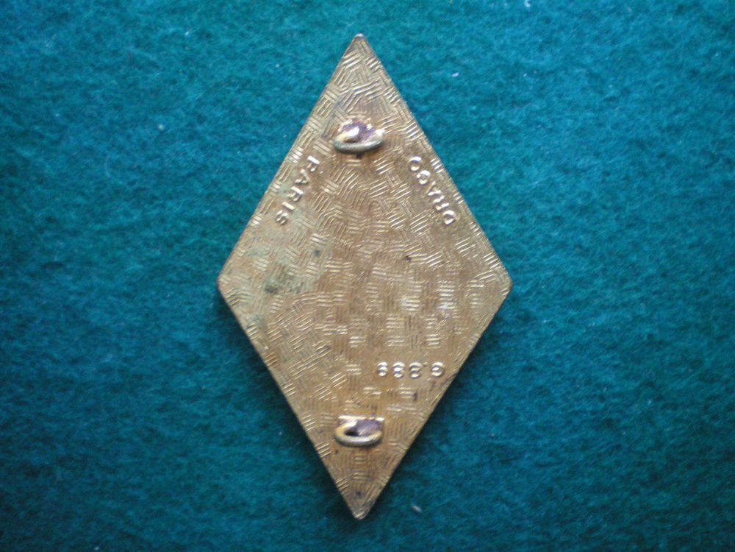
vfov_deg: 37.7
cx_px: 368
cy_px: 276
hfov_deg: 49.0
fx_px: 807
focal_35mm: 38
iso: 400
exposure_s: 1/25
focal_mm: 6.3
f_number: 3.1
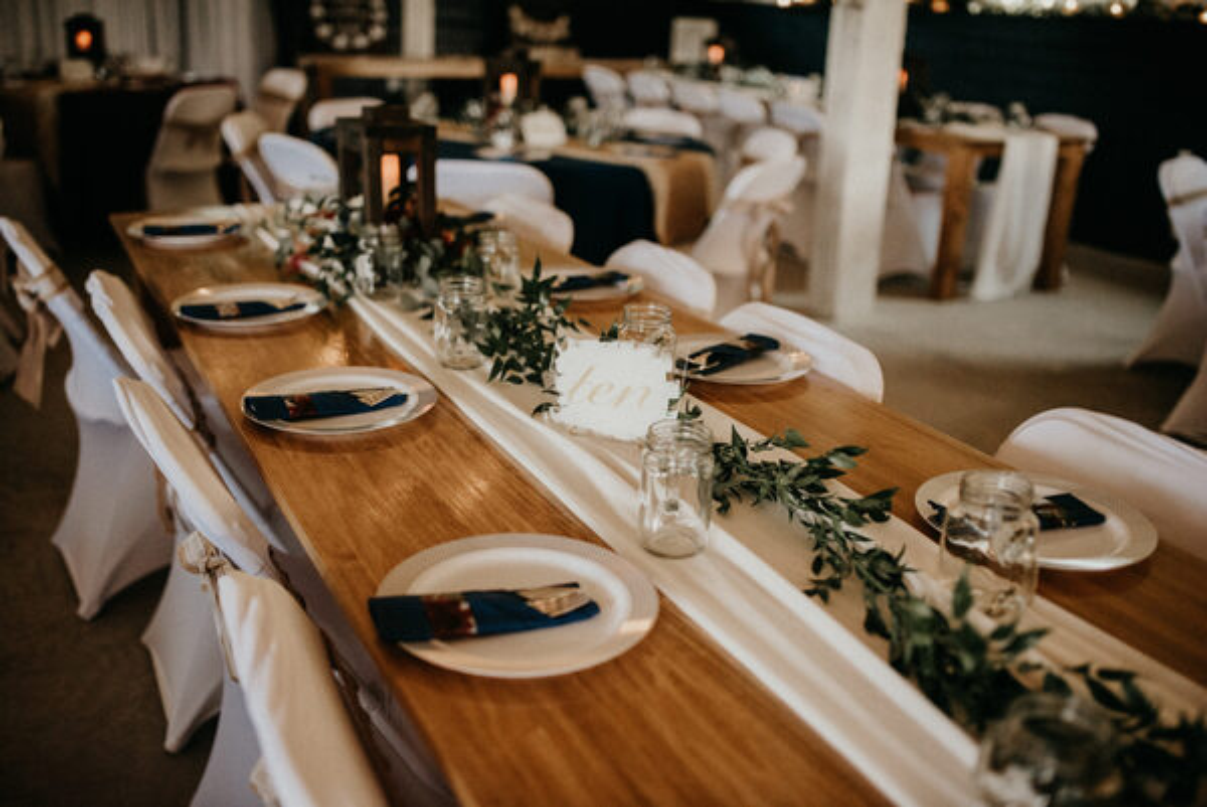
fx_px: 1174
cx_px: 604
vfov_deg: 37.9
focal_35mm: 35
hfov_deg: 54.4
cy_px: 404
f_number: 1.8
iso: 1250
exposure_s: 1/1600
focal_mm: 35
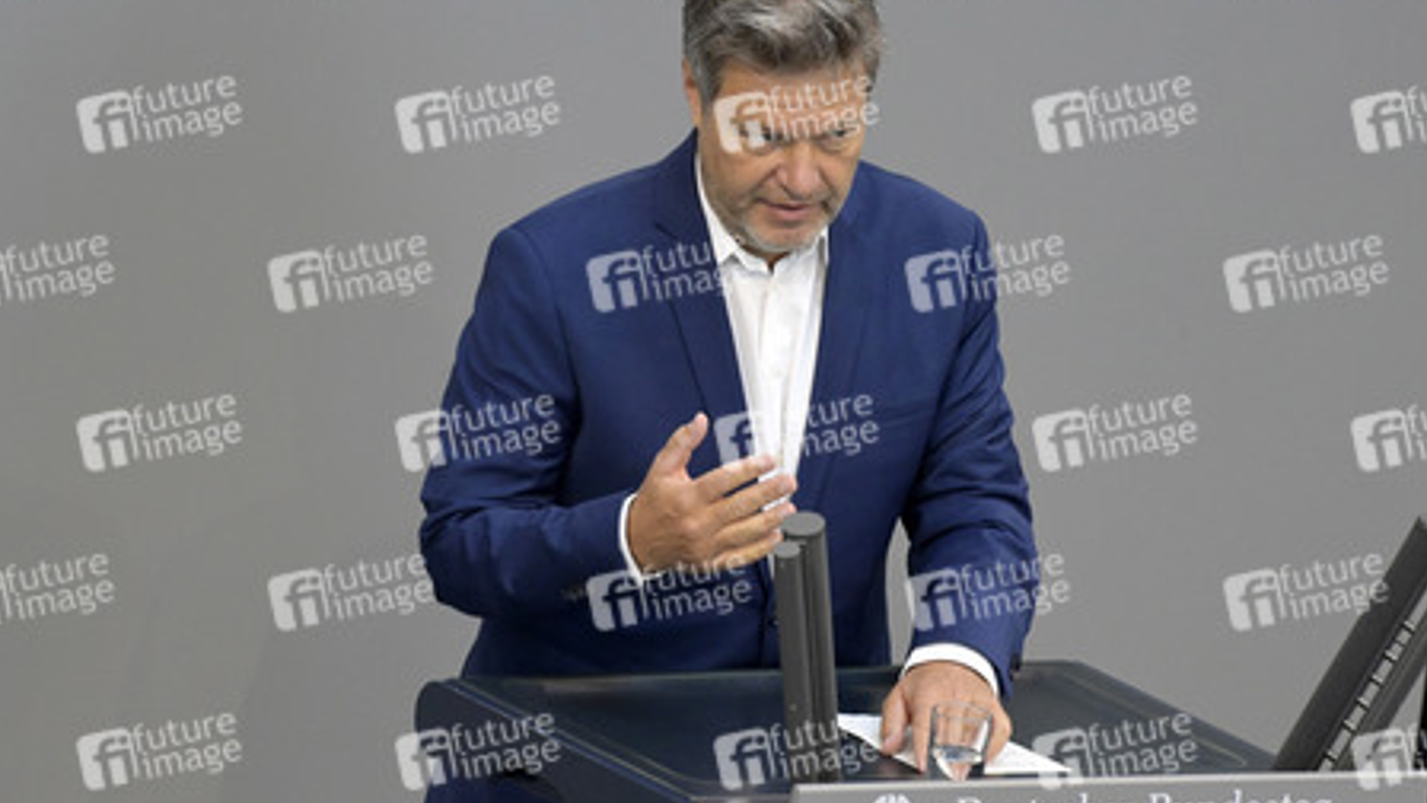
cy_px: 354
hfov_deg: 5.3
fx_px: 15552
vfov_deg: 3.0
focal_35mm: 411
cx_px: 712
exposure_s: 1/320
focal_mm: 390
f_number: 5.6
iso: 8000
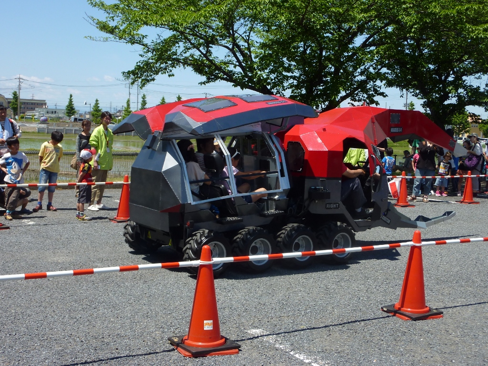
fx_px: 677
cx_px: 244
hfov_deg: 39.7
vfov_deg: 30.3
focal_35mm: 48
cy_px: 183
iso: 80
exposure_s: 1/400
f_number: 4.5
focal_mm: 7.9
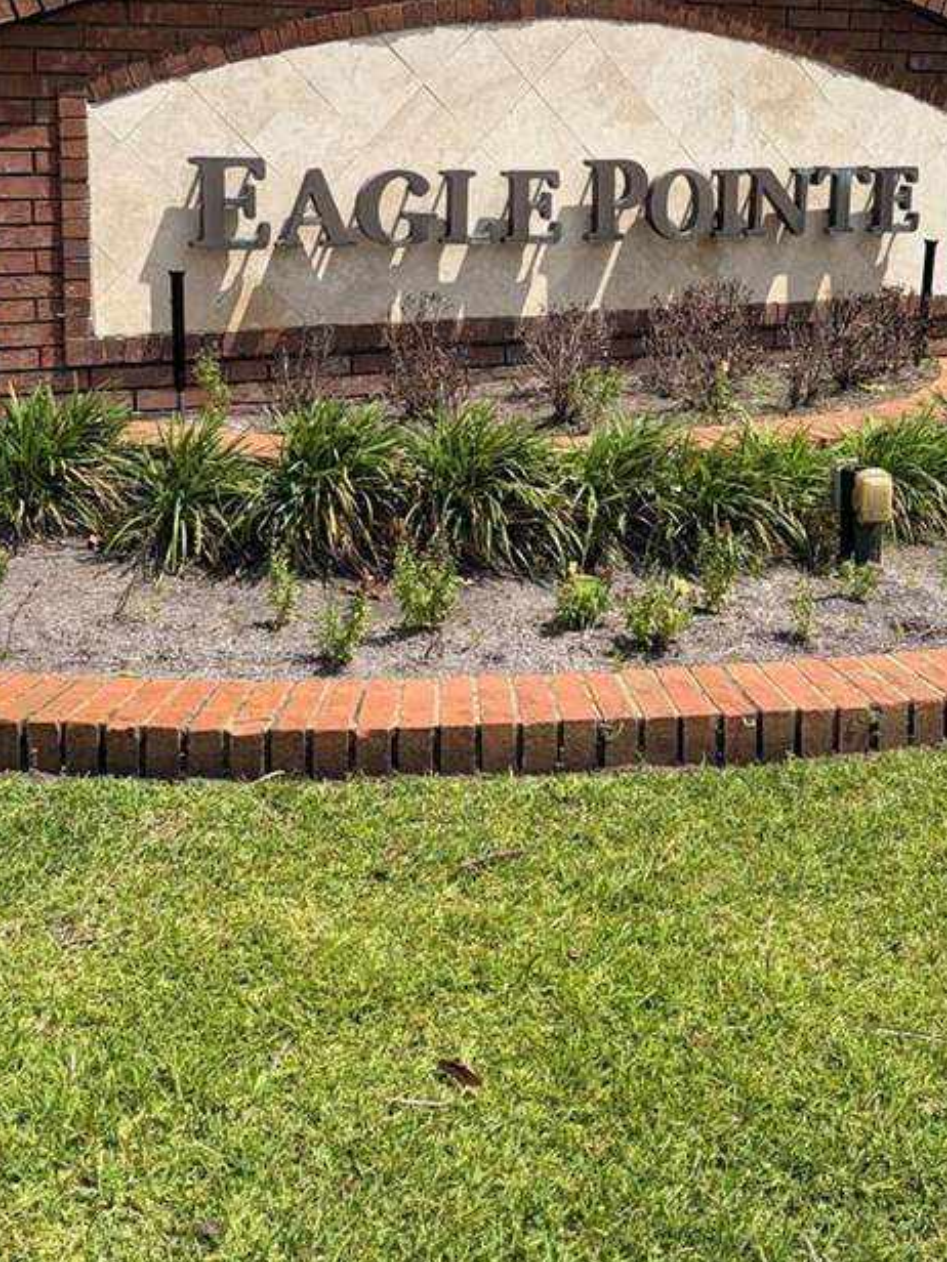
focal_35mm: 45
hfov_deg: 32.1
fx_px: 1641
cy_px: 336
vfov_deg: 41.0
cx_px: 568
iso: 50
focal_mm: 5.96
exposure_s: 1/3125
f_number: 1.6
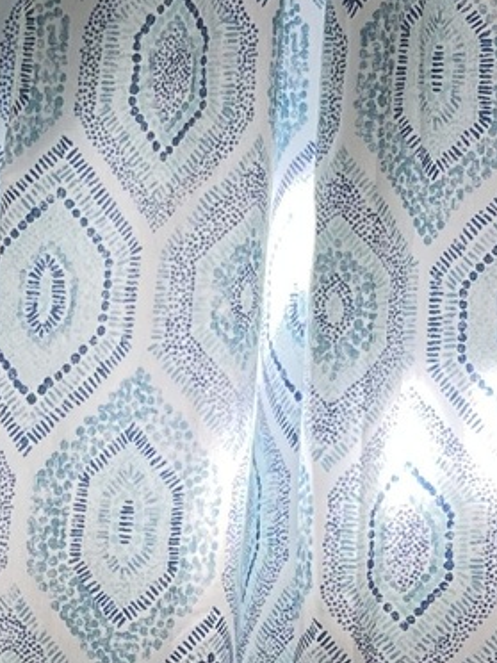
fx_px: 3082
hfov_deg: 9.0
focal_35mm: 161
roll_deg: -0.5
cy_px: 663
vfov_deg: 12.1
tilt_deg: -17.2
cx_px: -249
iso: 100
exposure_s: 1/121
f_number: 1.6
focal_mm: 5.1
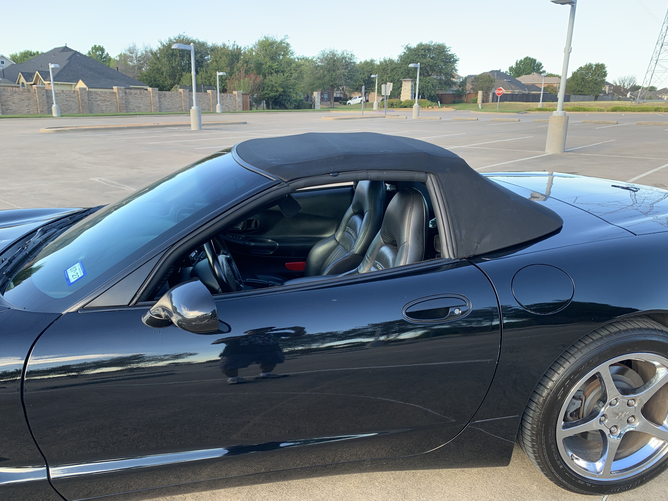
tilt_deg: -15.6
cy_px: 250
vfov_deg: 53.1
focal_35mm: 26
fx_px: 502
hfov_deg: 67.3
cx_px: 334
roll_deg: -1.2
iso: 25
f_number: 1.8
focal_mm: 4.25
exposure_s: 1/154
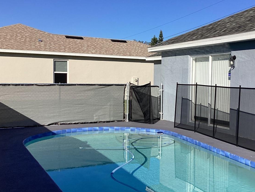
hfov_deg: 41.9
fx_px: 332
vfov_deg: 32.2
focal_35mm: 45
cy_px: 94
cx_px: 154
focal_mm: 3.3
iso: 25
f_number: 2.4
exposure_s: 1/1812
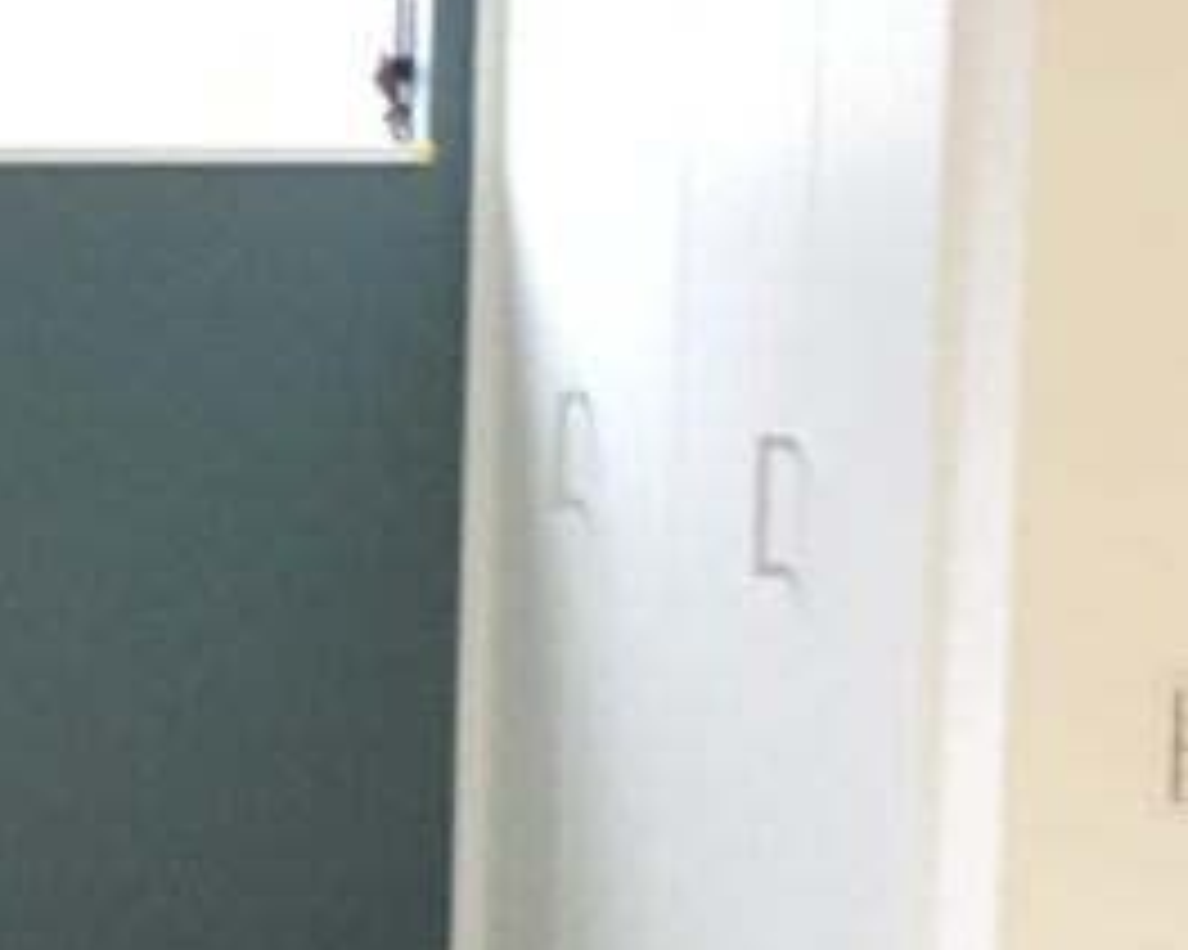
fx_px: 3866
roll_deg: +1.0
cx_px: -518
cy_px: 572
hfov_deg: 16.2
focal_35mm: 110
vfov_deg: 14.0
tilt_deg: -5.5
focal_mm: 4.15
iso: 200
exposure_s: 1/24
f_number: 2.2
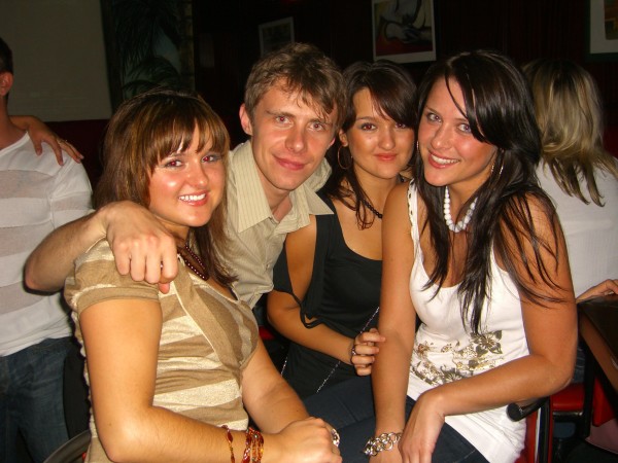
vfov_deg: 37.7
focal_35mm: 38
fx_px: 678
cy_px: 232
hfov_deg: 49.0
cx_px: 309
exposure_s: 1/60
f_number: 2.8
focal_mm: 7.9
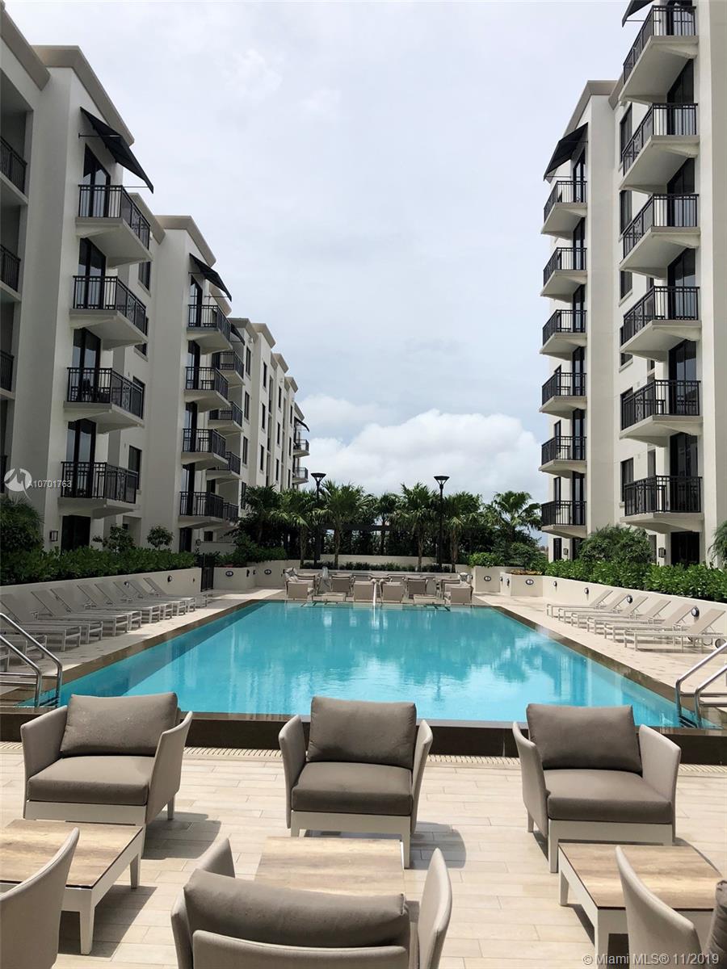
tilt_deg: +5.6
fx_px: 784
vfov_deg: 63.4
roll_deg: -1.6
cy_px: 484
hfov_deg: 49.7
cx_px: 364
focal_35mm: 28
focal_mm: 3.99
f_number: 1.8
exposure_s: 1/5348
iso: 25
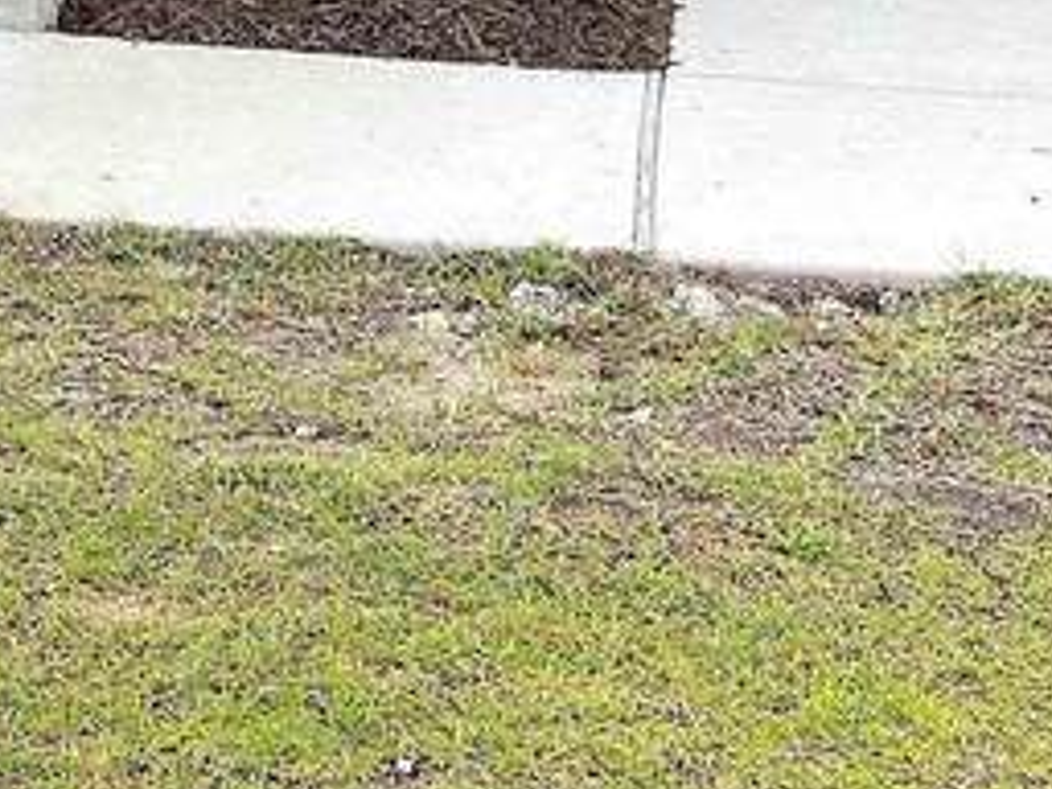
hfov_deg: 15.5
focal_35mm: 120
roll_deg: -0.7
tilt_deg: +2.0
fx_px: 3647
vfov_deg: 11.3
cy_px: -740
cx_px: -382
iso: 100
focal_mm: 6.76
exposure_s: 1/1969
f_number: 1.78
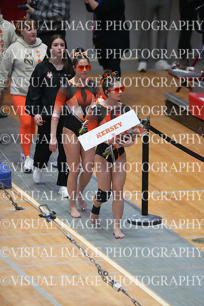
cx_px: 102
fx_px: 2548
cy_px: 153
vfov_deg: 6.9
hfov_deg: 4.6
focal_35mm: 300
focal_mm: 300
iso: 20000
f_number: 3.5
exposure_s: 1/1600
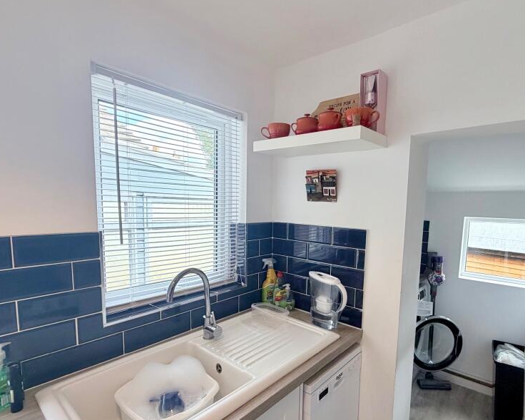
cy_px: 235
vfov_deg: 70.6
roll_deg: -1.7
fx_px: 295
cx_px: 292
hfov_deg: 83.0
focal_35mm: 19
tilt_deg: -6.2
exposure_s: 1/121
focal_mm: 2.22
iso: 125
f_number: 2.2
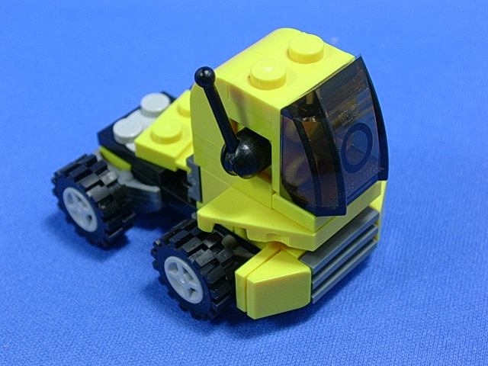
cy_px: 183
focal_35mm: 75
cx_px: 244
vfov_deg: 19.6
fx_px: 1057
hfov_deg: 26.0
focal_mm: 11.3
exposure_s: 1/16.4
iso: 70
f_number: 3.8
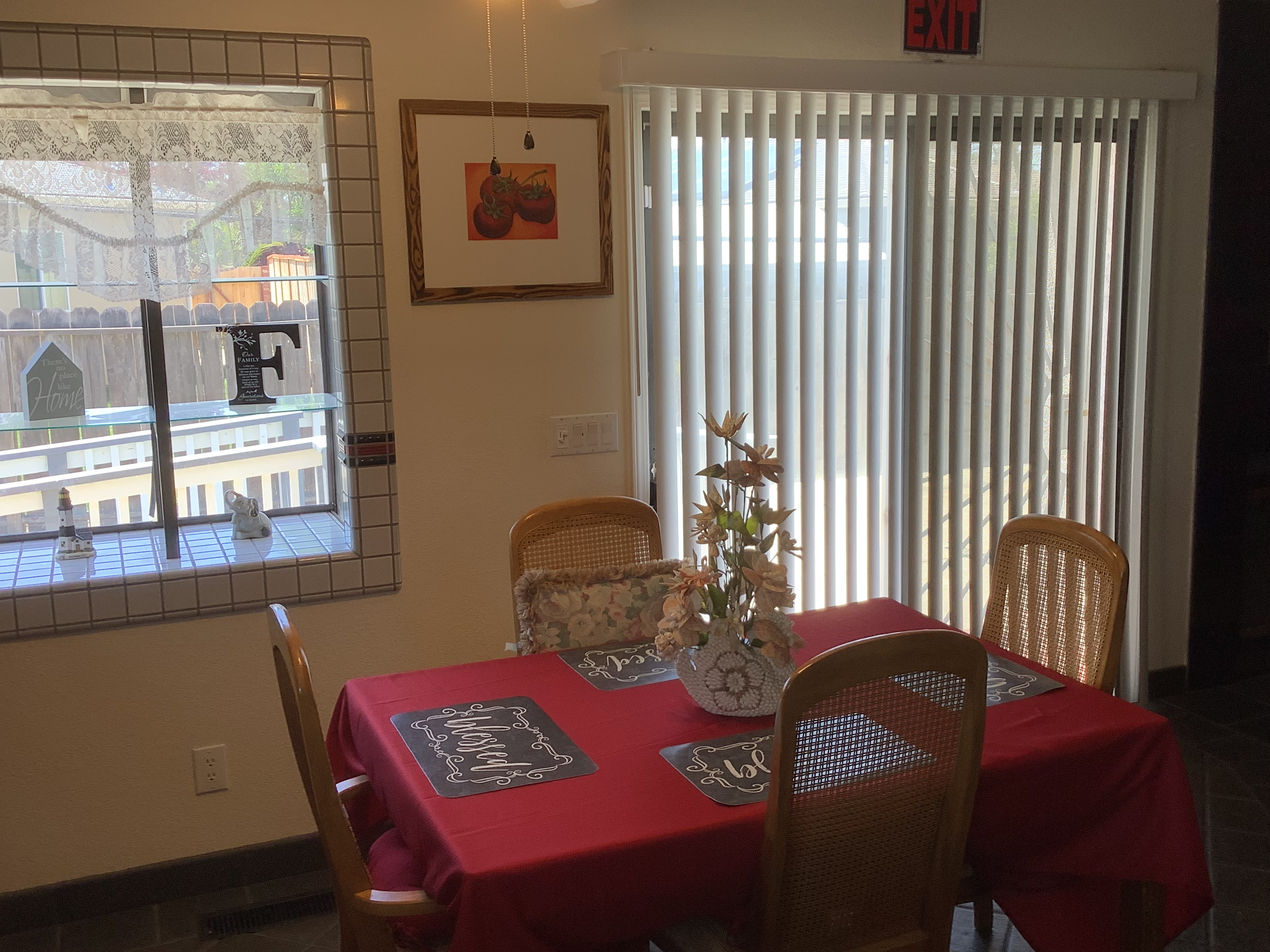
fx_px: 1284
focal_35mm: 35
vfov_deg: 40.7
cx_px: 678
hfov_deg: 52.6
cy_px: 437
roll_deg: +2.9
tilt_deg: -10.7
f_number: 2.4
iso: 50
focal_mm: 3.3
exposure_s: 1/120
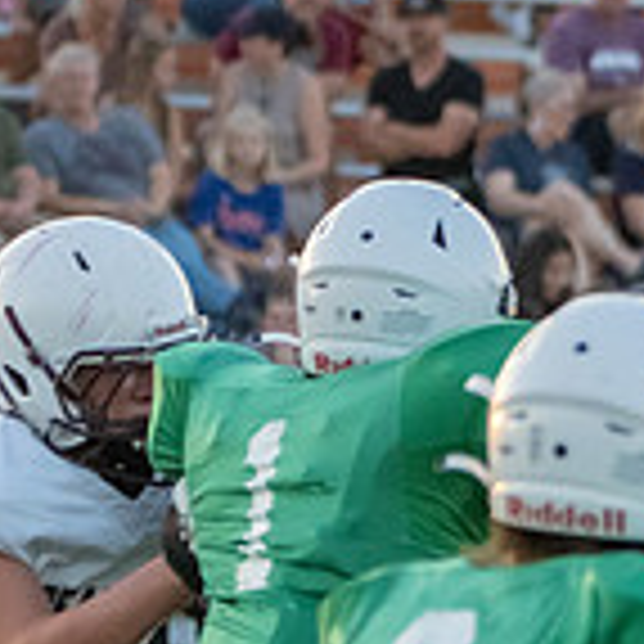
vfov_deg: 1.6
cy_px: 905
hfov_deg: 1.6
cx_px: 1143
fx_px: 23532
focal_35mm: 1118
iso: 2500
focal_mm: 189
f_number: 5.6
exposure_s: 1/1250
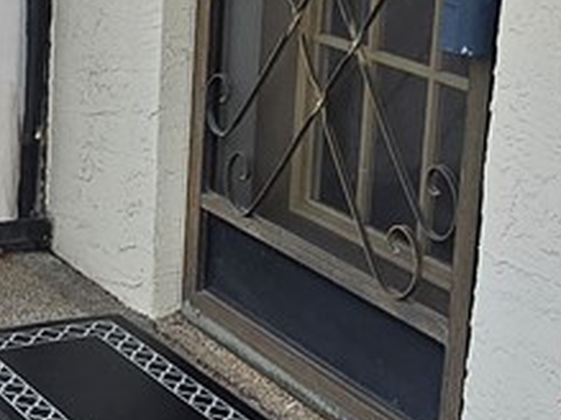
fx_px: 1539
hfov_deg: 20.3
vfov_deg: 15.5
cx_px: 59
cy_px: 149
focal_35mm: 95
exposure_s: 1/180
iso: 50
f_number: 2.2
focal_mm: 2.2
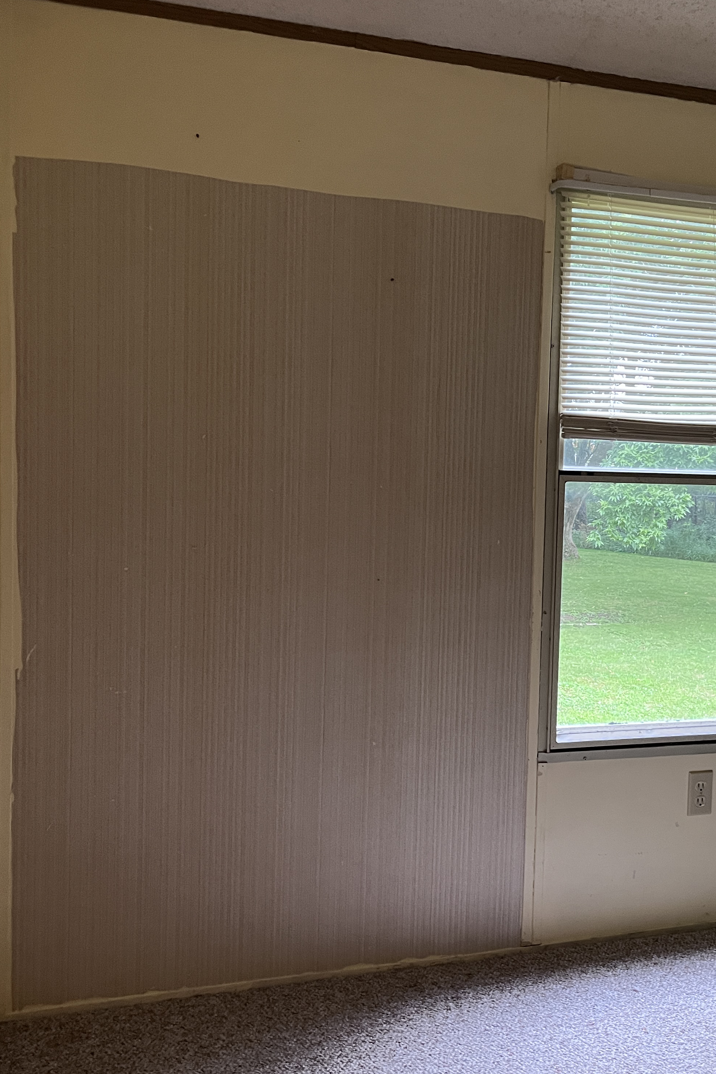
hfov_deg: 35.4
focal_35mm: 37
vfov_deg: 51.9
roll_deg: -1.8
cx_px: 511
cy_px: 535
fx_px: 1104
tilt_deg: -2.7
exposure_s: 1/60
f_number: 1.6
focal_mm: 5.1
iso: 320
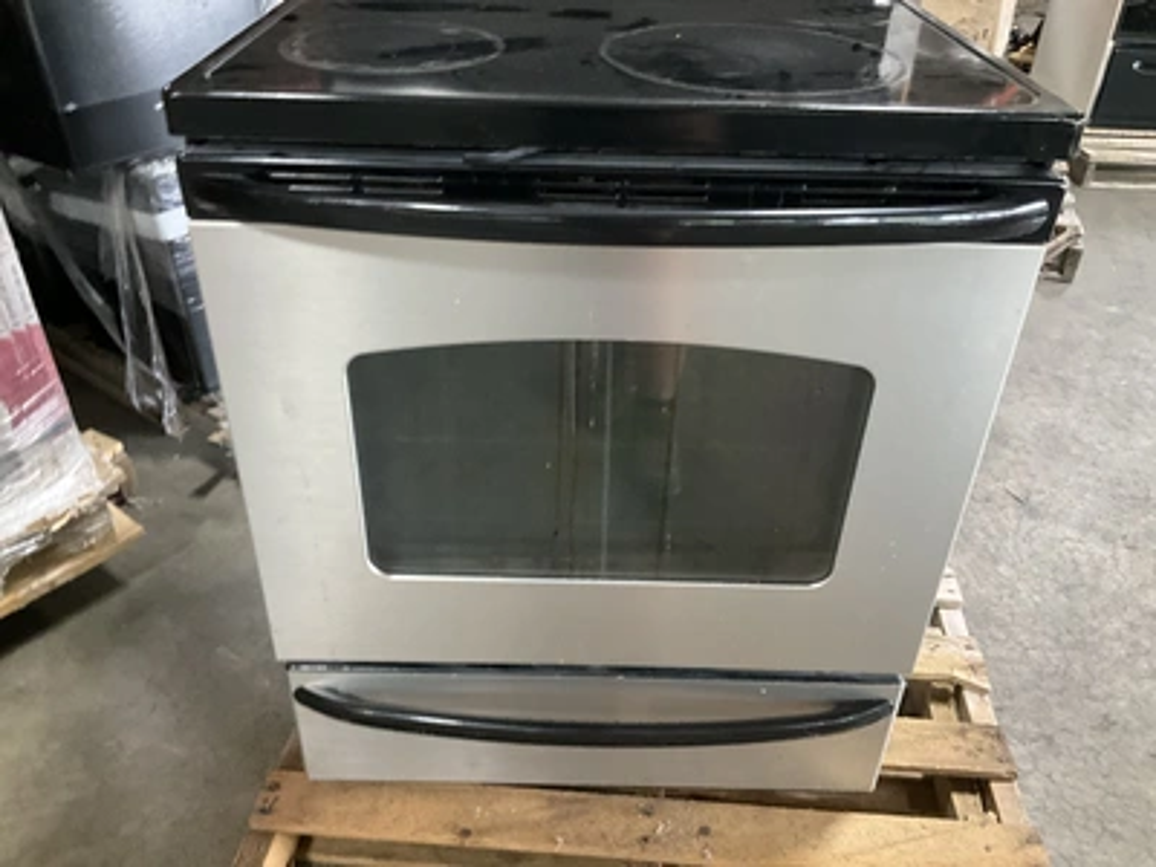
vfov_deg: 48.2
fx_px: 968
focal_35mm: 29
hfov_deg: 61.7
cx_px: 578
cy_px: 434
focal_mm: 3
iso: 500
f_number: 1.8
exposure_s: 1/30
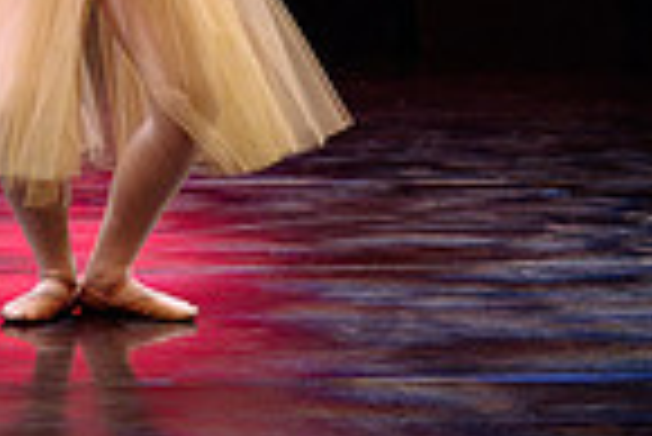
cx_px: 39
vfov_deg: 3.3
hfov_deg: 5.0
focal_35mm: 415
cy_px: -386
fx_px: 7524
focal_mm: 86
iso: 1600
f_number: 2.8
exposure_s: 1/200
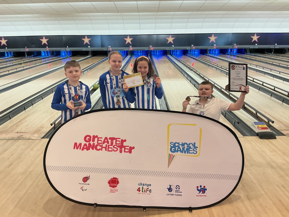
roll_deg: +1.5
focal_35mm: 29
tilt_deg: -17.0
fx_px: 242
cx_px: 144
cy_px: 108
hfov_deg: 61.7
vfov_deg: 48.2
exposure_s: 1/50
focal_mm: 3
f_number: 1.8
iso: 160
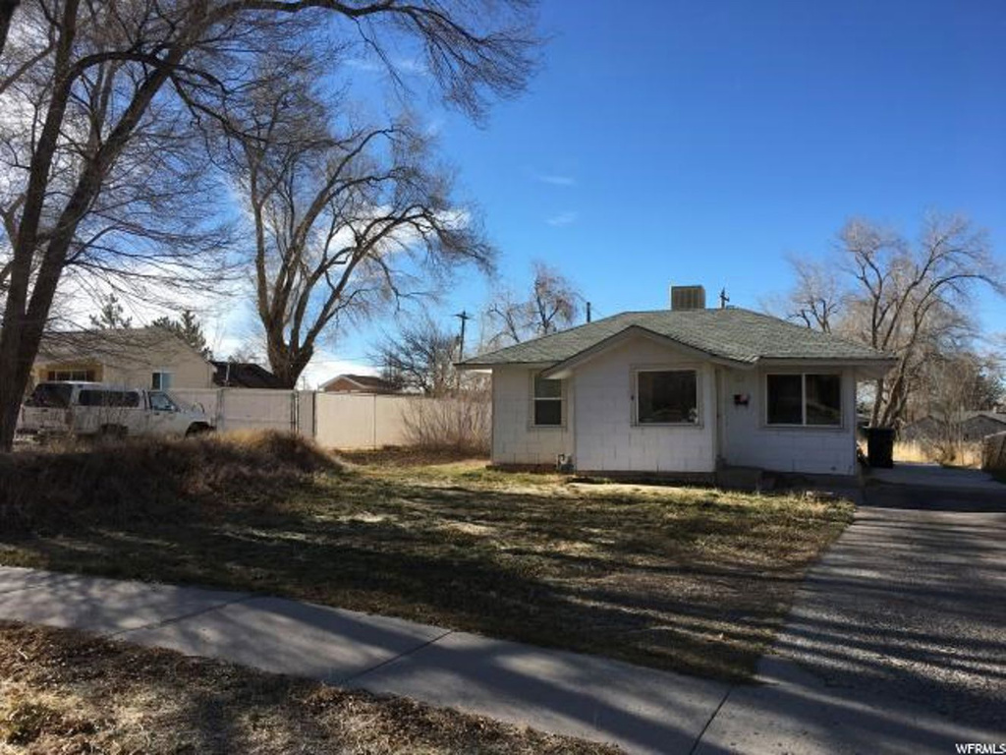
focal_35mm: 29
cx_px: 503
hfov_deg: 61.7
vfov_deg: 48.2
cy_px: 378
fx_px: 843
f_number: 2.2
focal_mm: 4.15
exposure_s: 1/1148
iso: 25
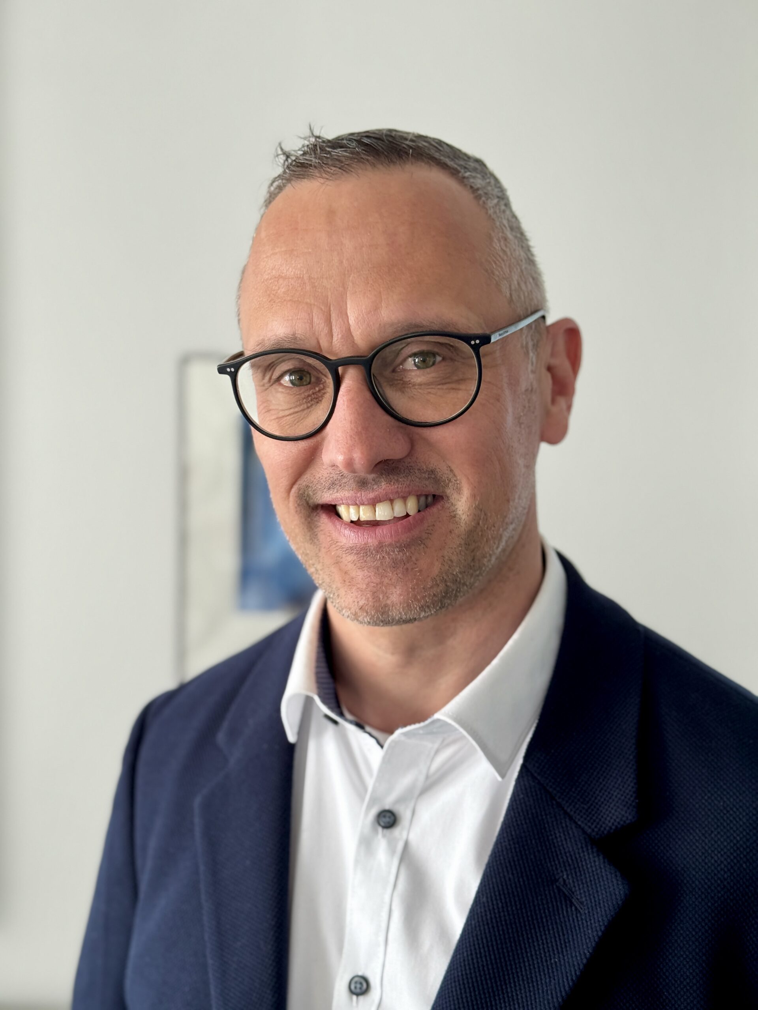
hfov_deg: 30.3
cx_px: 379
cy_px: 505
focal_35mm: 48
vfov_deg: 39.7
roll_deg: -1.2
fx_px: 1401
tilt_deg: -3.0
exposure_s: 1/162
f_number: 1.78
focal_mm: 6.76
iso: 64
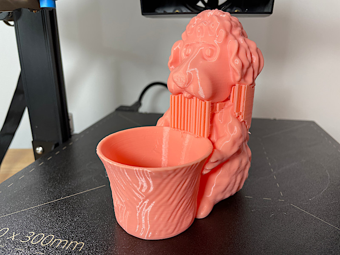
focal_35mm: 26
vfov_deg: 53.1
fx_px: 255
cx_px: 170
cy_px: 128
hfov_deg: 67.3
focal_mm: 4.2
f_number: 1.6
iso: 80
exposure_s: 1/100
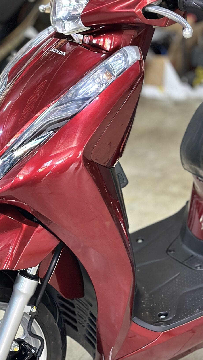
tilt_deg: -20.6
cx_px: 46
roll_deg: +1.5
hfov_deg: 14.7
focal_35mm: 82
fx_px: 785
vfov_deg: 25.9
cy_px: 193
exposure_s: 1/25
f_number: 1.78
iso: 640
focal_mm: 6.86
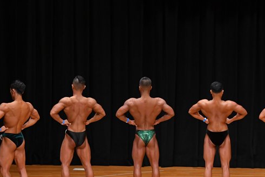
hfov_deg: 8.9
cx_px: 102
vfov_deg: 5.9
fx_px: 1707
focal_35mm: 232
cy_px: 107
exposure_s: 1/400
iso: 3200
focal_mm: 98
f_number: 5.6
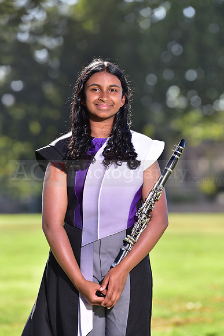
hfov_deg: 6.9
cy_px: 168
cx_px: 112
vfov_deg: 10.3
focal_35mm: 200
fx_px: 1865
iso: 100
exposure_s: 1/250
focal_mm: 200
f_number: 4.5
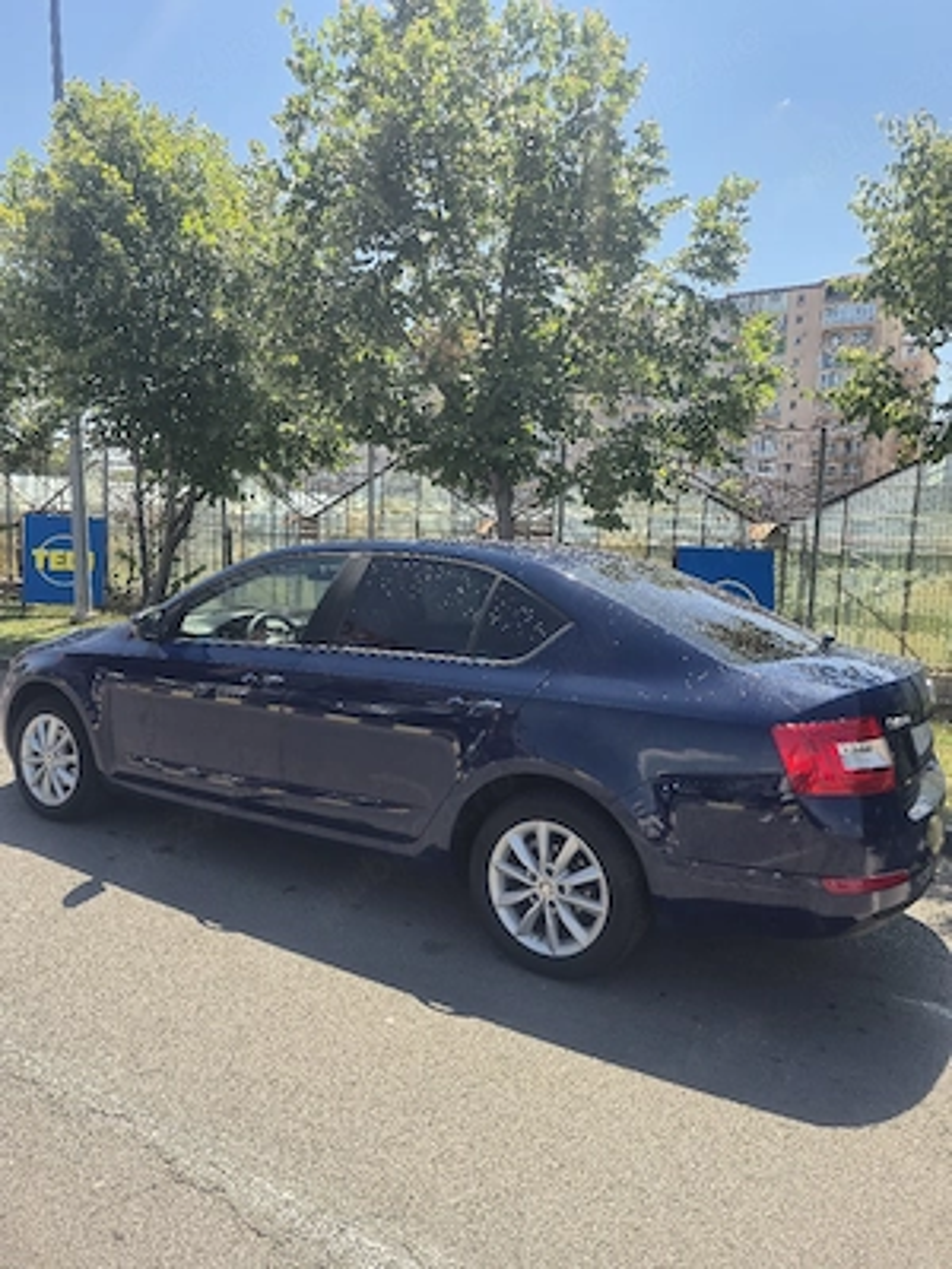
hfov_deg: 58.9
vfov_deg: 73.9
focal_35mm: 23
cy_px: 634
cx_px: 476
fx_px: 843
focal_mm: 5.4
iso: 25
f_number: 1.8
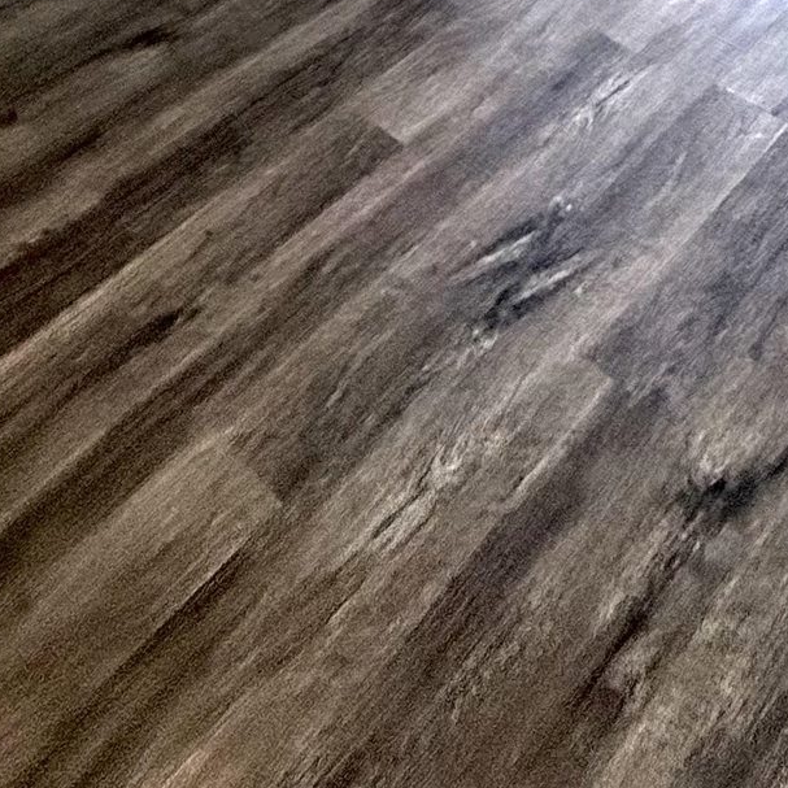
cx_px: 984
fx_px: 1210
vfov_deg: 20.8
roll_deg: +2.3
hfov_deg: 29.9
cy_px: -705
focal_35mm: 47
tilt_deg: -7.7
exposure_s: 1/120
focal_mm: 2.22
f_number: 2.2
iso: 160
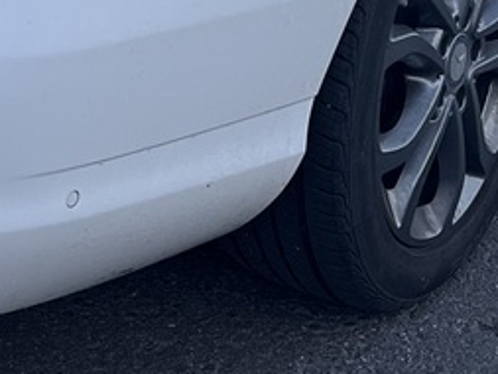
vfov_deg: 9.5
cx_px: 81
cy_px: -331
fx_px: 2130
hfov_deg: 13.3
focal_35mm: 148
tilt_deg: -13.3
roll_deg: +2.7
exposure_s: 1/520
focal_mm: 5.1
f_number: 1.6
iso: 50
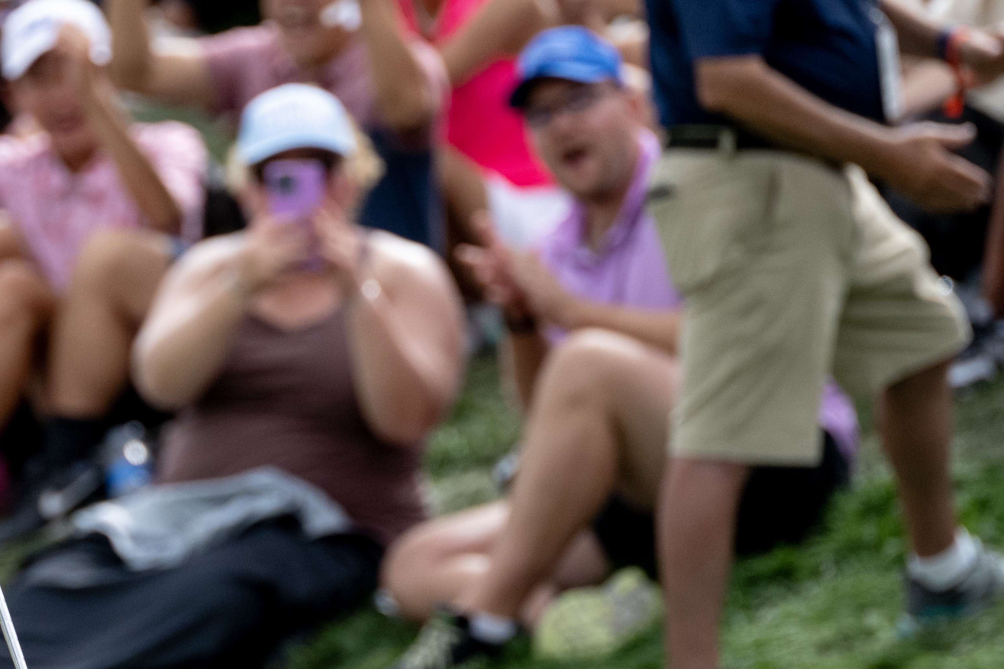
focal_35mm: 1022
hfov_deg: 2.0
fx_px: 28497
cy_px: 372
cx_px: 155
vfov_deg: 1.3
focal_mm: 380
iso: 640
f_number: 4
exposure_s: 1/2500
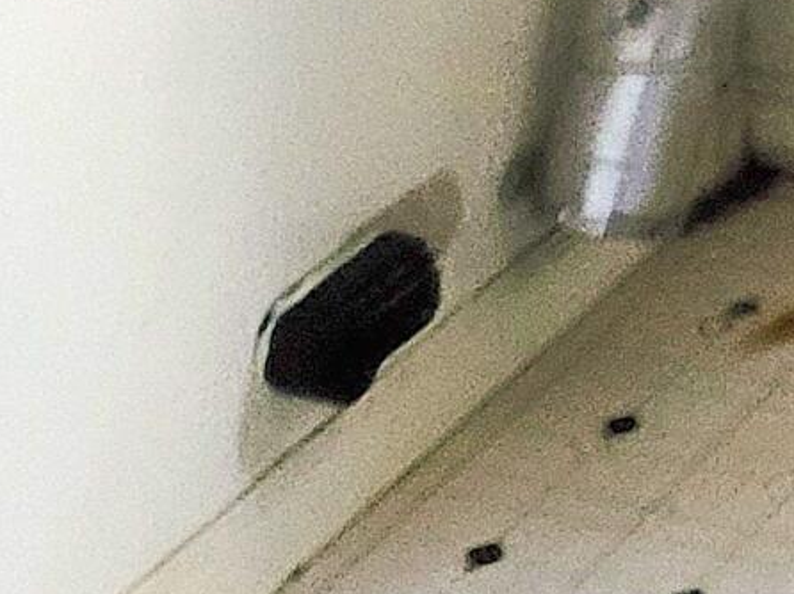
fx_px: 4012
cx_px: 1446
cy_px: -1355
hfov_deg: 10.6
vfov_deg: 7.3
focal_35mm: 175
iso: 500
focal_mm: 5.4
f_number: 1.8
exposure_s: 1/30
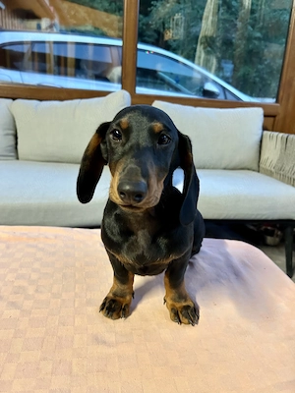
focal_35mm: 26
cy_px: 196
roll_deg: -0.3
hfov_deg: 53.1
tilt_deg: -16.7
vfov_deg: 67.3
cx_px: 148
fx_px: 295
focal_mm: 5.7
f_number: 1.5
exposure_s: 1/50
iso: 400
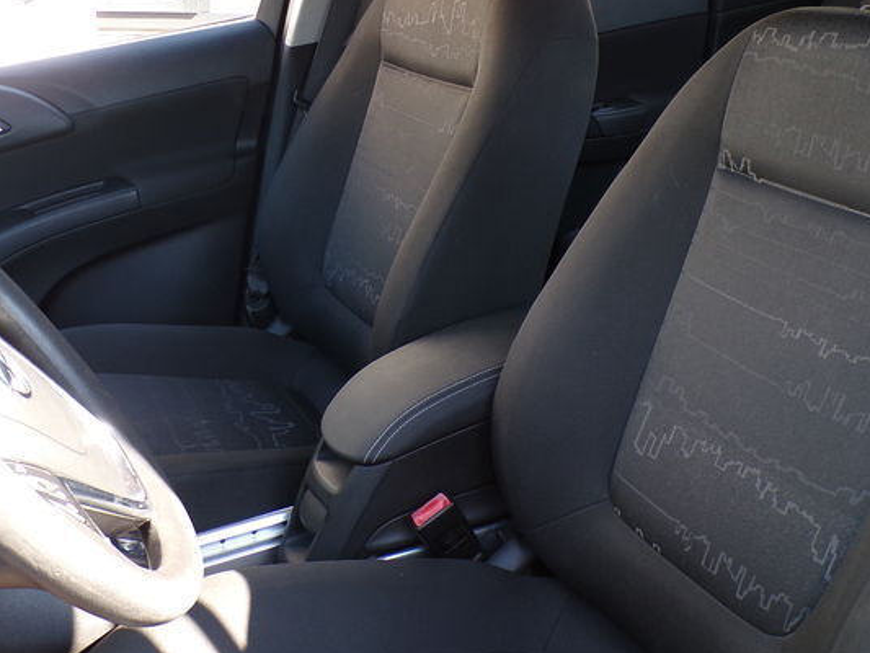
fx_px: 1131
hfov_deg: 42.1
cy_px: 266
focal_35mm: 45
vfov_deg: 32.1
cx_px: 436
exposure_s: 1/70
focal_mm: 4.3
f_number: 3
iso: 100
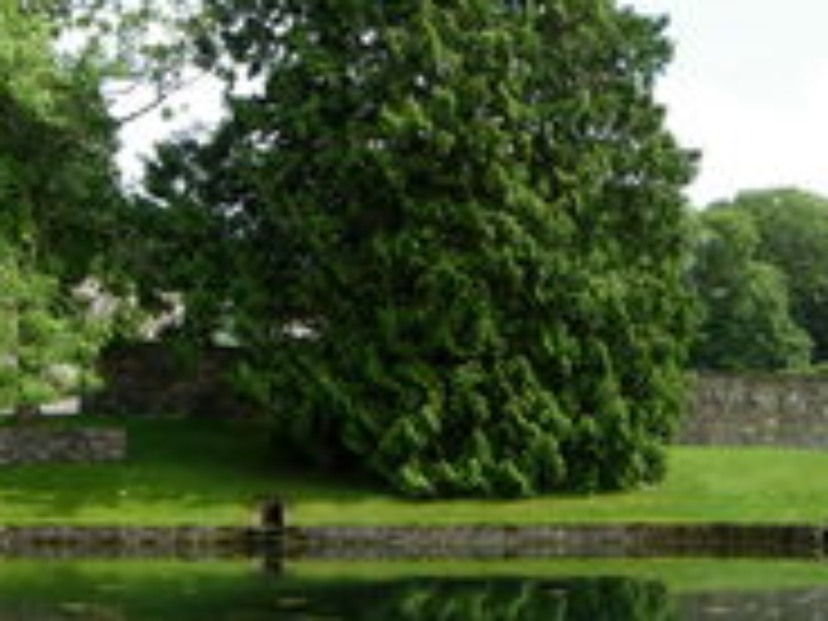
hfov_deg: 22.6
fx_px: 2057
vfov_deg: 17.1
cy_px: 189
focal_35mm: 86
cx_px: 576
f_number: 4.8
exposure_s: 1/192
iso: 50
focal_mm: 7.5
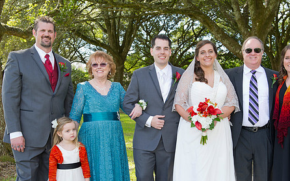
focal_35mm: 53
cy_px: 118
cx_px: 165
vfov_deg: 24.3
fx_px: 419
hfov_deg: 38.1
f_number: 5.6
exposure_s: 1/100
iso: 320
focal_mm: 40
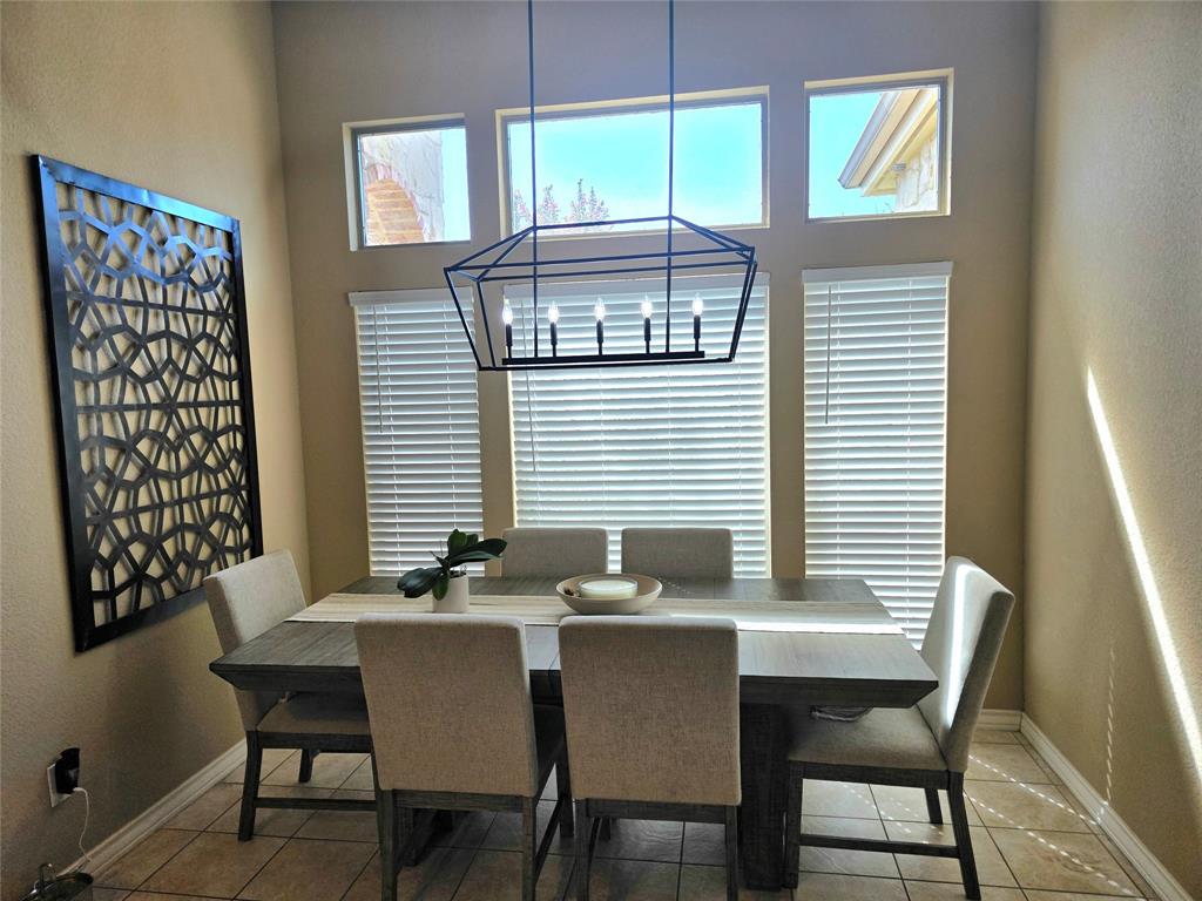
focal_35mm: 23
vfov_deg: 58.9
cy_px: 450
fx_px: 799
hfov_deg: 73.9
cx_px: 601
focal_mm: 6.3
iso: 20
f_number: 1.7
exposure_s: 1/120
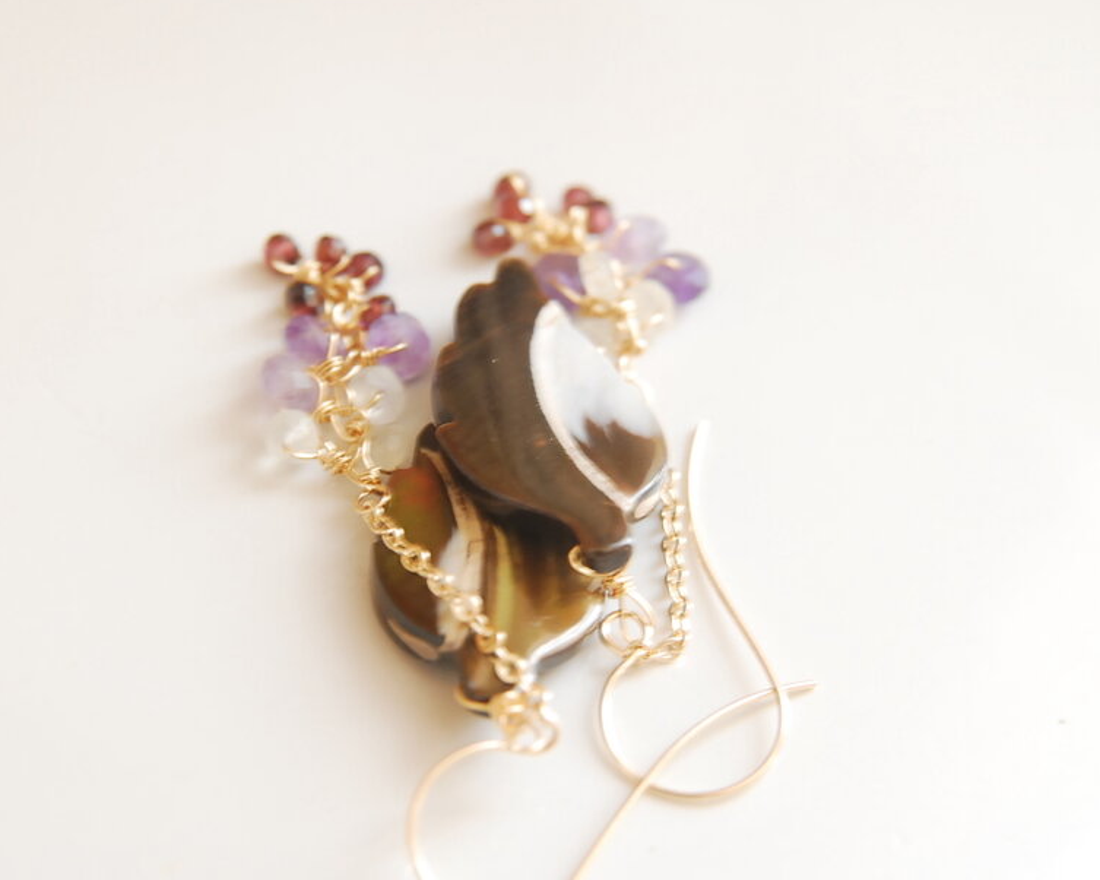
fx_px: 3613
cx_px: 554
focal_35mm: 111
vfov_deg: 13.9
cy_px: 447
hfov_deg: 17.3
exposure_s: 1/20
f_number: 7.1
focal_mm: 62
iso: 400
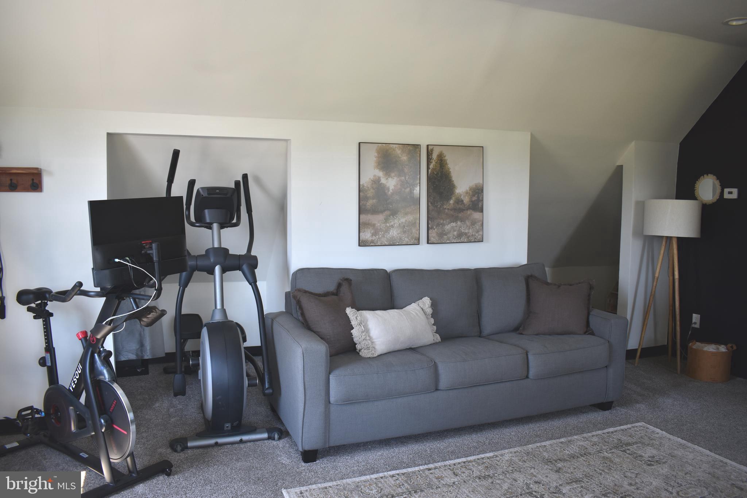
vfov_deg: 47.9
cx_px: 374
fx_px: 560
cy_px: 249
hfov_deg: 67.4
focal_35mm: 27
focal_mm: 18
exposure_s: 1/80
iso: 400
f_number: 4.5
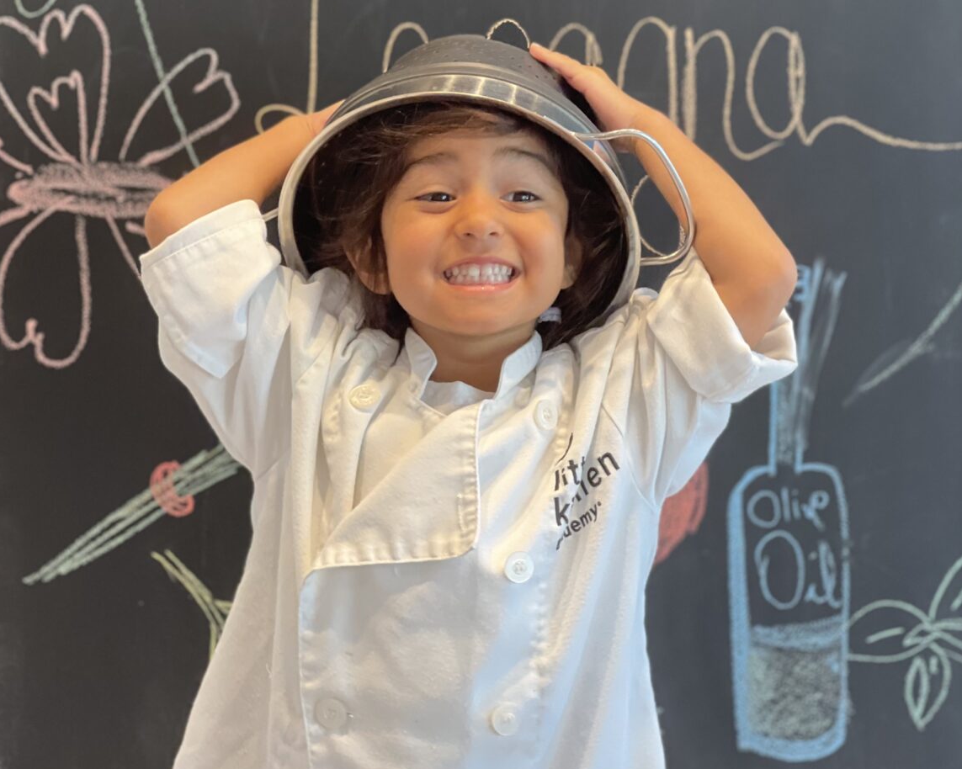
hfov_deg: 19.0
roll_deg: -0.3
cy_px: 175
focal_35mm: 101
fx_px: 2875
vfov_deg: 15.2
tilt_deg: -5.1
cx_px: 481
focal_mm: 9
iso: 160
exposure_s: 1/40
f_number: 2.8
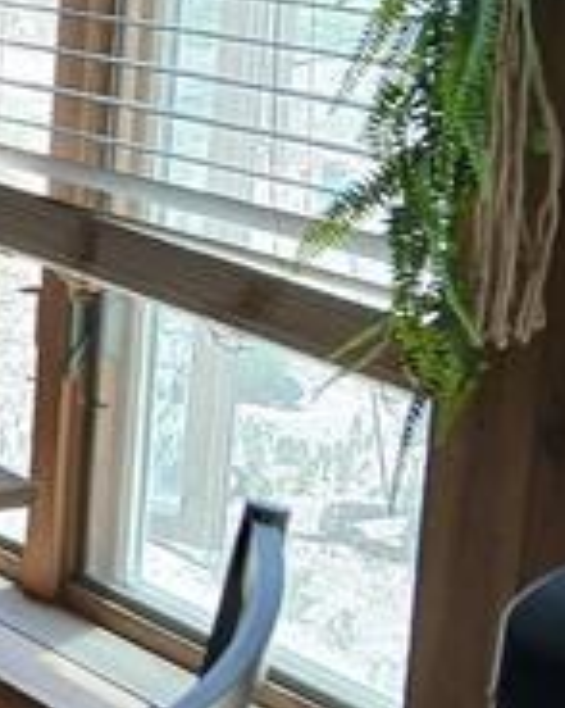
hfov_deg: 13.2
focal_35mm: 106
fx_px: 2217
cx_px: -438
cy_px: 219
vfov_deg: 18.1
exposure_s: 1/60
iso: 80
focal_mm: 3.98
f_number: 1.8
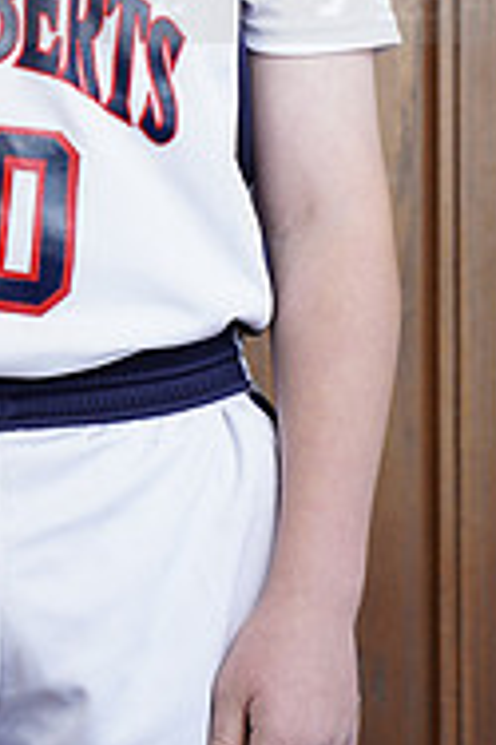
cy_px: -83
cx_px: -139
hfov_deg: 5.2
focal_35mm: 262
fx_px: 5424
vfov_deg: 7.8
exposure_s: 1/60
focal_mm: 85
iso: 200
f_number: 5.6
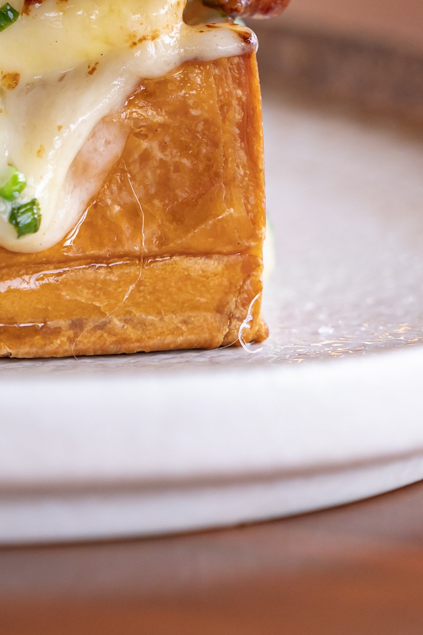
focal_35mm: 553
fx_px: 9748
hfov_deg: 2.5
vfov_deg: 3.7
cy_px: -102
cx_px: -67
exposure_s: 1/320
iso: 500
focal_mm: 158
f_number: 3.5
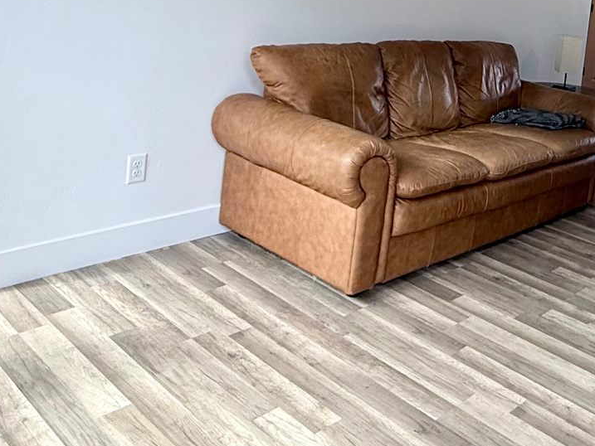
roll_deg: -6.1
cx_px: 482
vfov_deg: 33.6
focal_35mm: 40
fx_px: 688
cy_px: 27
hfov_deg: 44.4
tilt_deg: -4.7
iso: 64
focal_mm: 2.22
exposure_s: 1/121
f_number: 2.2
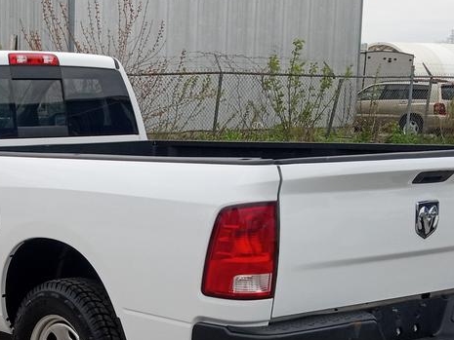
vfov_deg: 18.9
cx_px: -29
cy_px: 283
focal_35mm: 77
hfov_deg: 23.9
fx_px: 1010
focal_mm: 3.71
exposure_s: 1/222
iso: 100
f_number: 2.2
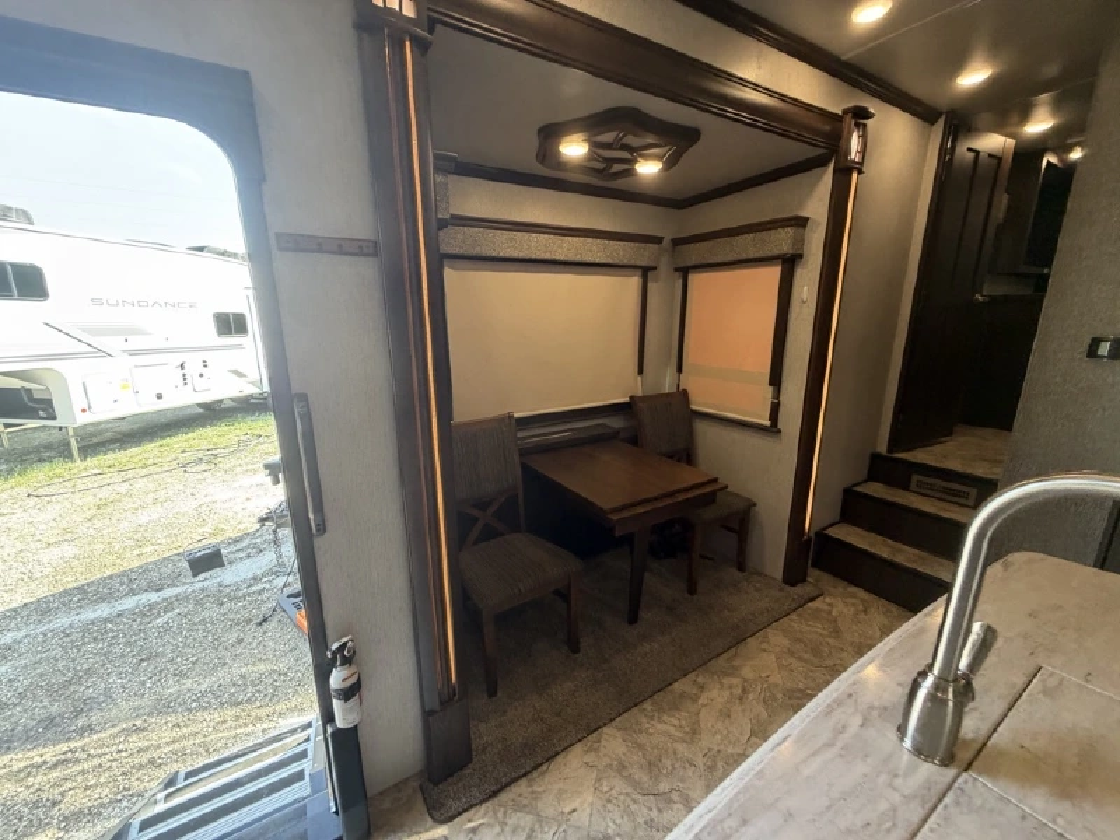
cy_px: 420
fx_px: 453
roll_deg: +0.0
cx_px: 560
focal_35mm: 14
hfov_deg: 102.1
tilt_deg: -8.7
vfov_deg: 85.7
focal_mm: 2.22
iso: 320
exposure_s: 1/121
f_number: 2.2
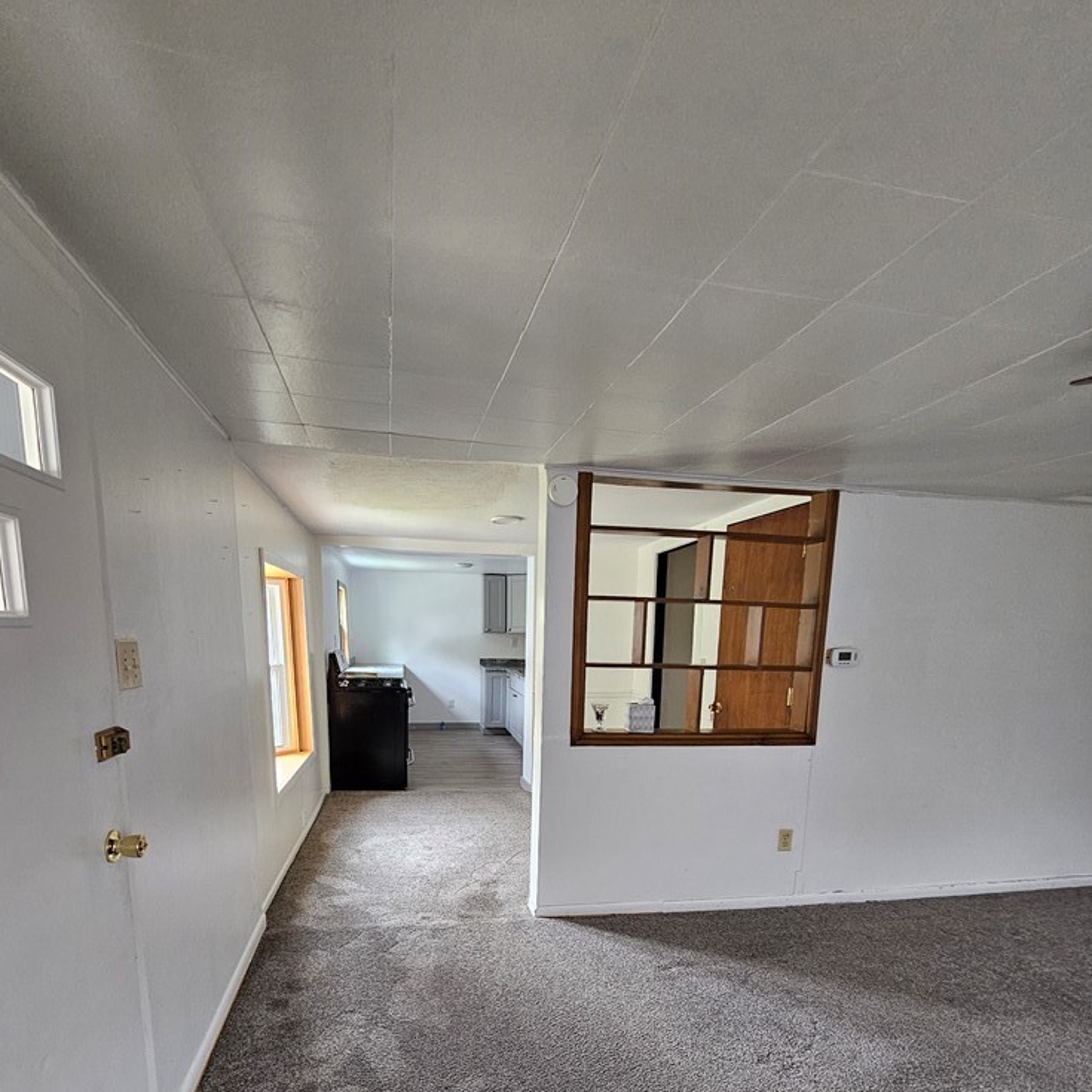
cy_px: 747
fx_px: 571
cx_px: 535
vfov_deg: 83.7
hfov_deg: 87.4
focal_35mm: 16
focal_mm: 2.2
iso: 320
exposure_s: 1/30
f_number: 2.2
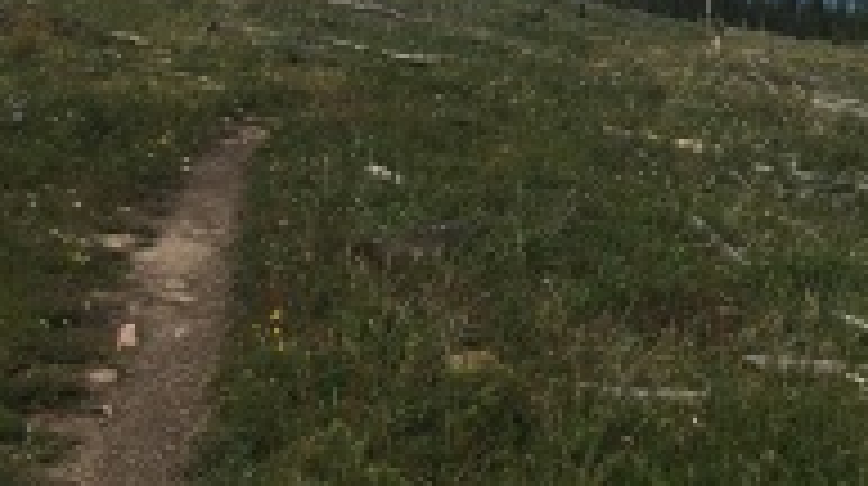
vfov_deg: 19.3
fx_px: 1379
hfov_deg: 33.8
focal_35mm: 60
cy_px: -27
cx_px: 706
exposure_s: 1/1832
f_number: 2.2
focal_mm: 4.15
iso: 25
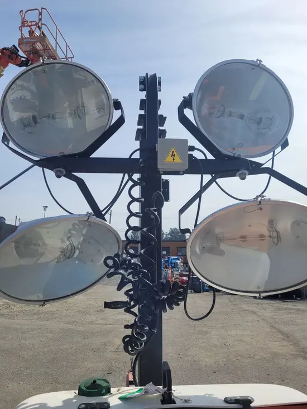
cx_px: 154
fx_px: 307
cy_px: 204
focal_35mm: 26
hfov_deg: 53.1
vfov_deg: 67.3
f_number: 1.8
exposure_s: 1/3474
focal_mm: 5.4
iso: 40
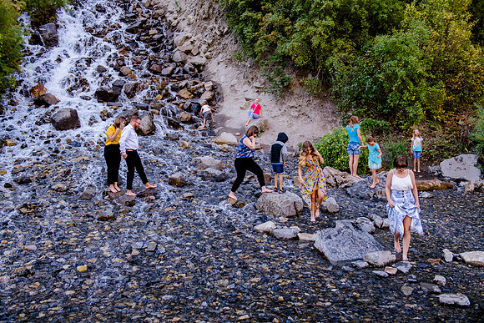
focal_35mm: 34
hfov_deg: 55.8
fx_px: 457
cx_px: 242
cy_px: 162
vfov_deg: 38.9
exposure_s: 1/400
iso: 1000
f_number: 4.5
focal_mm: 34
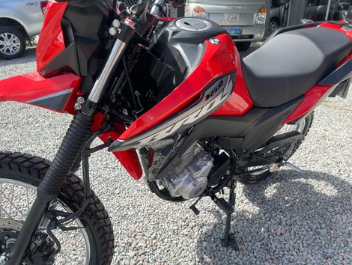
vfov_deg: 55.0
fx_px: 255
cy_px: 132
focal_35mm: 25
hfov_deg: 69.3
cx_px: 176
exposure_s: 1/874
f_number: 1.6
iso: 32
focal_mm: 5.1
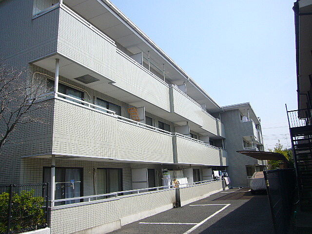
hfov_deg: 63.4
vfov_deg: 49.7
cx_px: 156
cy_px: 117
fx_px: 252
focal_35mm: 28
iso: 80
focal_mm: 4.6
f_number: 5.6
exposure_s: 1/320
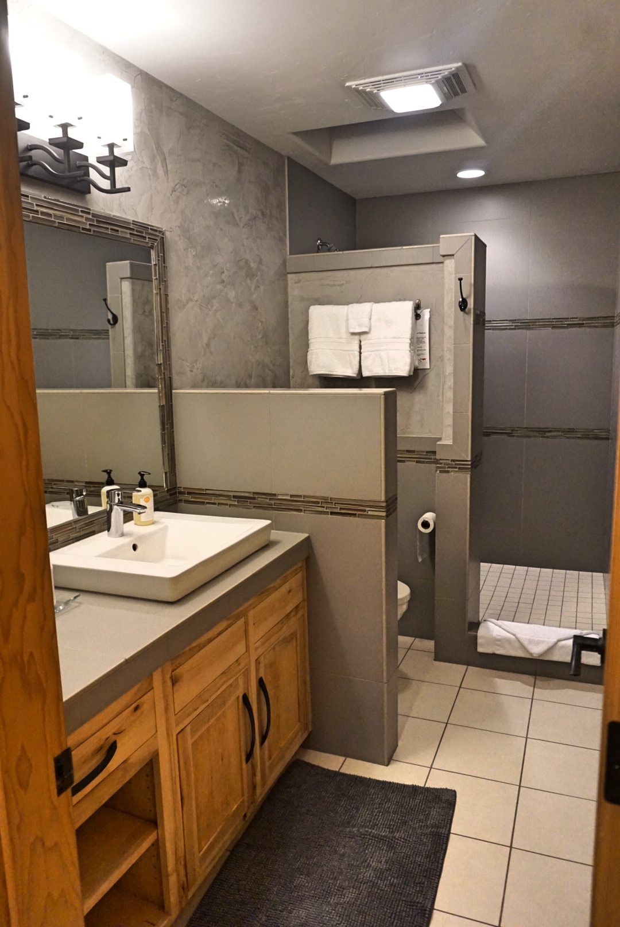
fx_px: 658
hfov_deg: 50.5
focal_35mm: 26
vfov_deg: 70.4
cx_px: 310
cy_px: 464
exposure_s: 1/160
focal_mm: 17
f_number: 4
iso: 2500
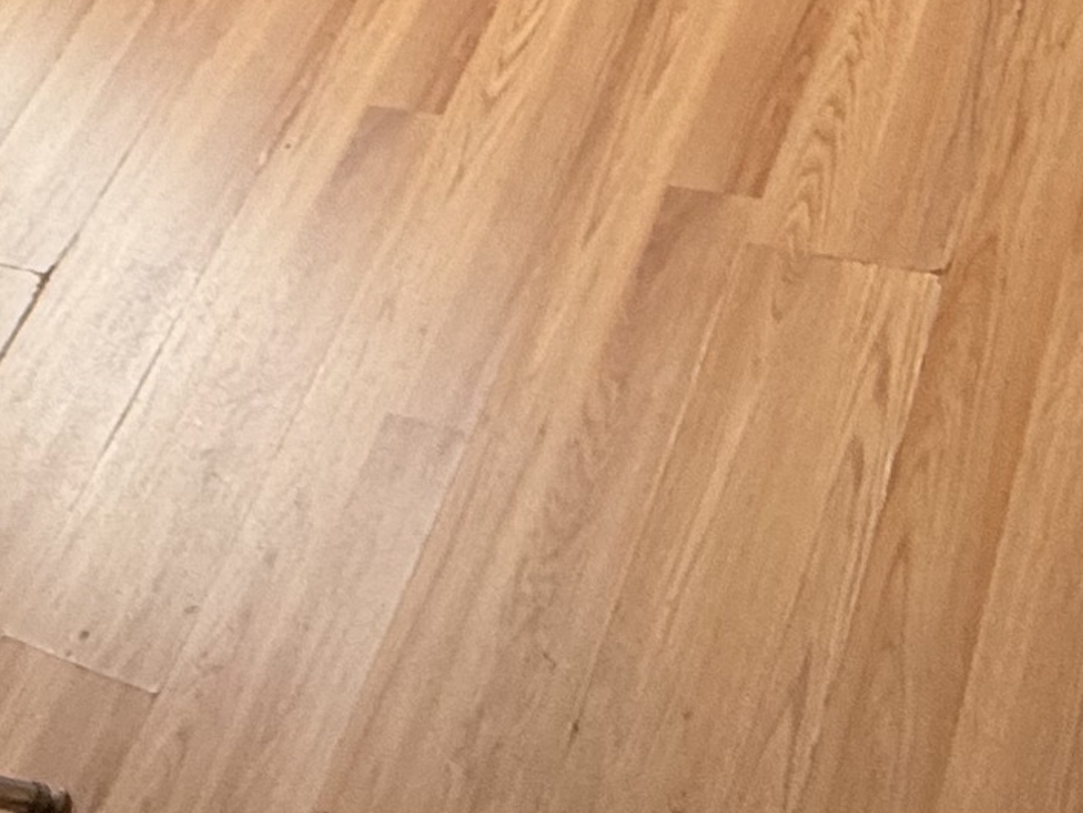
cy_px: -547
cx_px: 739
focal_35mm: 61
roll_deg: +28.0
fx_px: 1909
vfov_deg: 19.5
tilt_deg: -30.1
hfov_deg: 31.4
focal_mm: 2.22
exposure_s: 1/99
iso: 250
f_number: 2.2
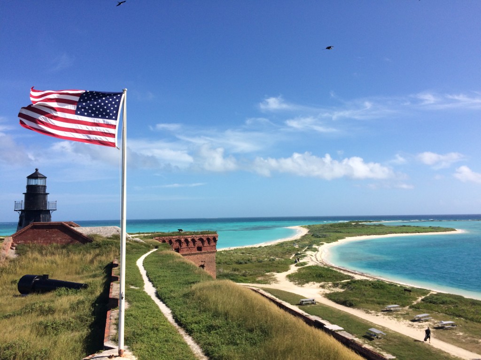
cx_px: 240
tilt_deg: +7.1
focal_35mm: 29
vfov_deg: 48.2
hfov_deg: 61.7
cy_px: 180
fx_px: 403
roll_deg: +1.8
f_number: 2.2
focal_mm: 4.15
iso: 32
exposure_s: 1/2933
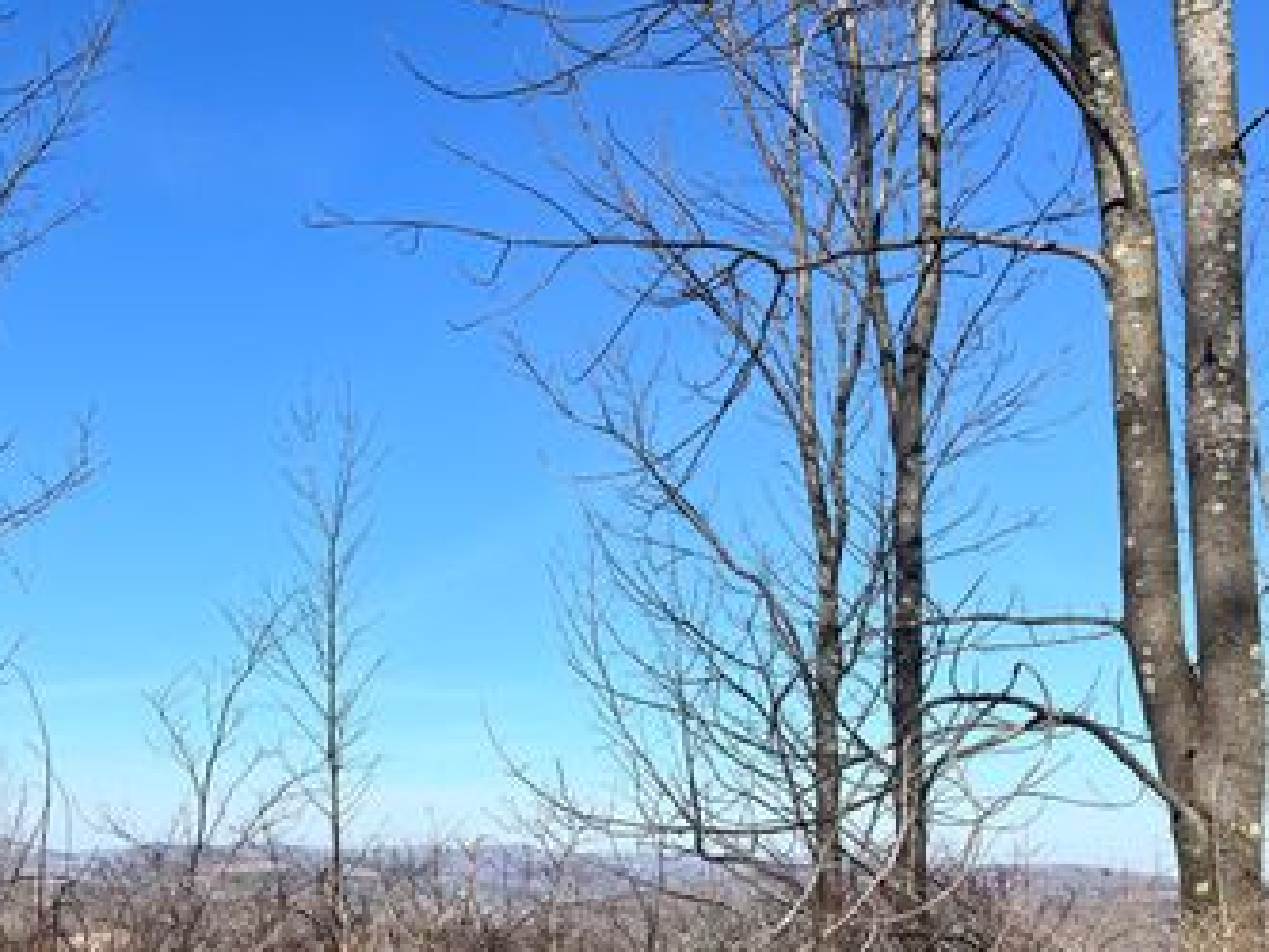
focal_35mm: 39
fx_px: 1430
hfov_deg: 46.3
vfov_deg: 36.1
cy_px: 699
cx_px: 332
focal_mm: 5.1
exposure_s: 1/3876
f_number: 1.6
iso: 50
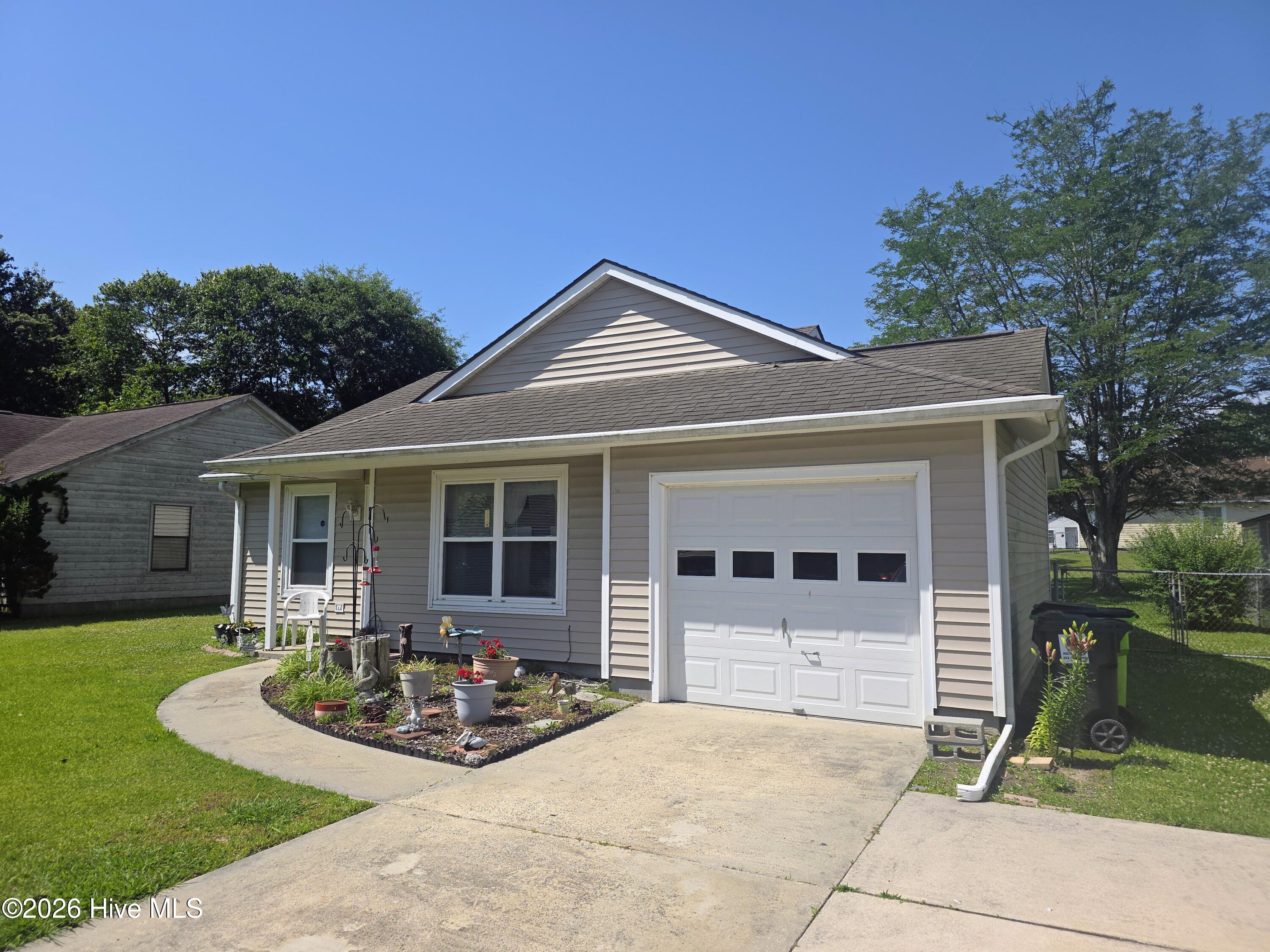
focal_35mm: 23
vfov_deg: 58.9
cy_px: 476
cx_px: 635
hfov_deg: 73.9
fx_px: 844
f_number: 1.7
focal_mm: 6.3
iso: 12
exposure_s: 1/950
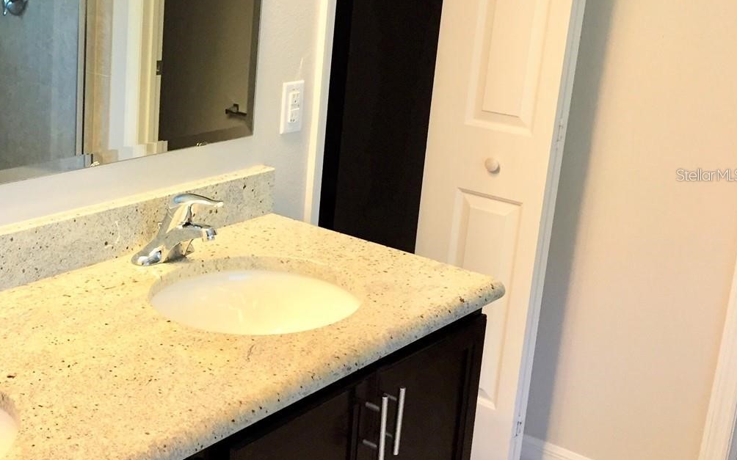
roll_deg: -3.3
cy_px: 175
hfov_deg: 39.6
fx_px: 984
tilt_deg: -11.9
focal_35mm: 49
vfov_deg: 26.3
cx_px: 159
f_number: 2.2
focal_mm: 4.15
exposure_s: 1/30
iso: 80
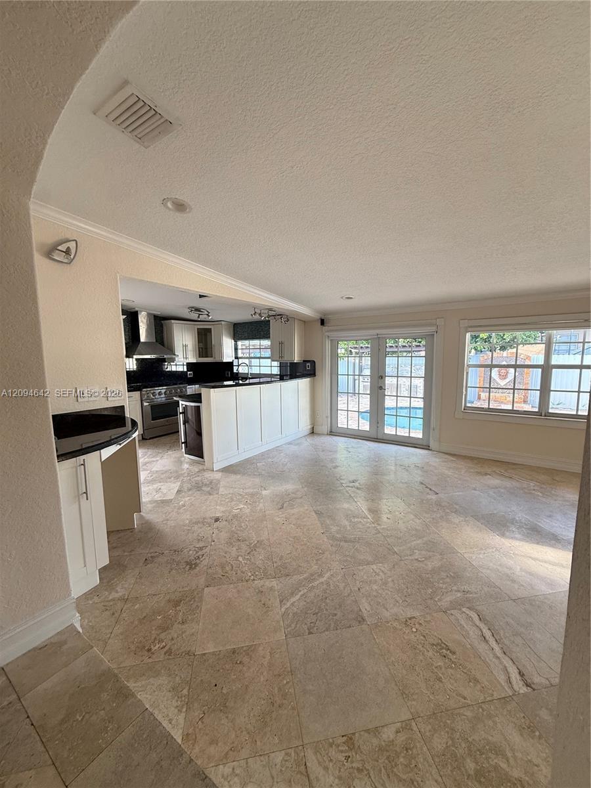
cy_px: 394
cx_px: 296
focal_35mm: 14
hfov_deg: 85.7
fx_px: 319
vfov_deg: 102.1
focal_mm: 2.22
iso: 160
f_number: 2.2
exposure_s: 1/120
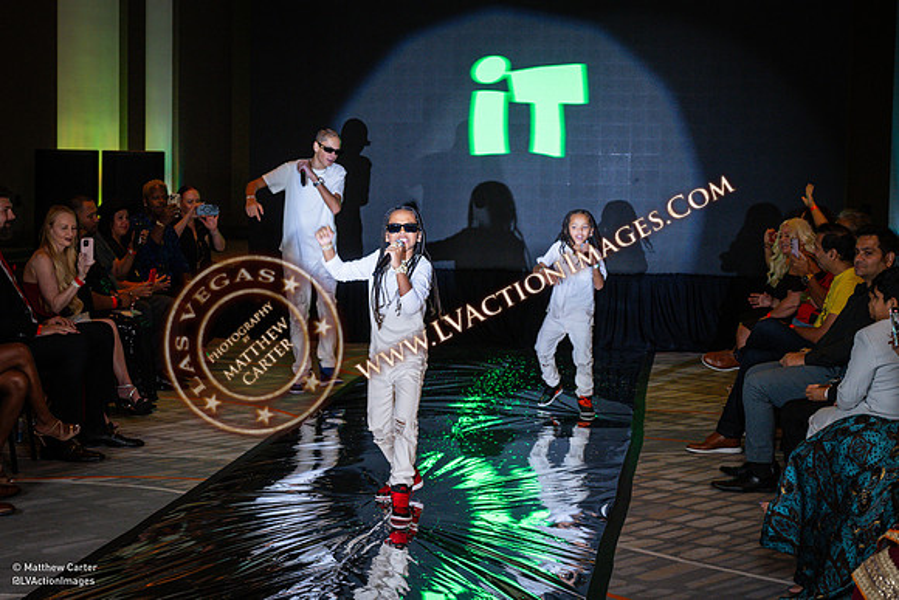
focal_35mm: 72
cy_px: 300
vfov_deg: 19.0
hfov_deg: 28.1
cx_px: 363
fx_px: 1789
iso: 1250
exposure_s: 1/200
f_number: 4
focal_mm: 58
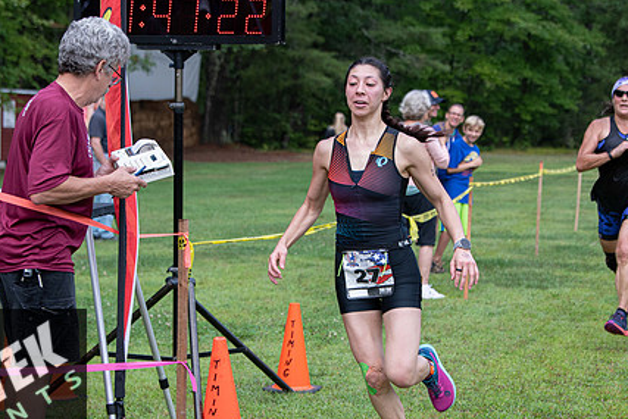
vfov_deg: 14.4
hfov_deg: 21.5
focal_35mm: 95
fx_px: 1658
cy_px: 233
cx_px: 304
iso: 320
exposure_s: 1/640
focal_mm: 70
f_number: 4.5
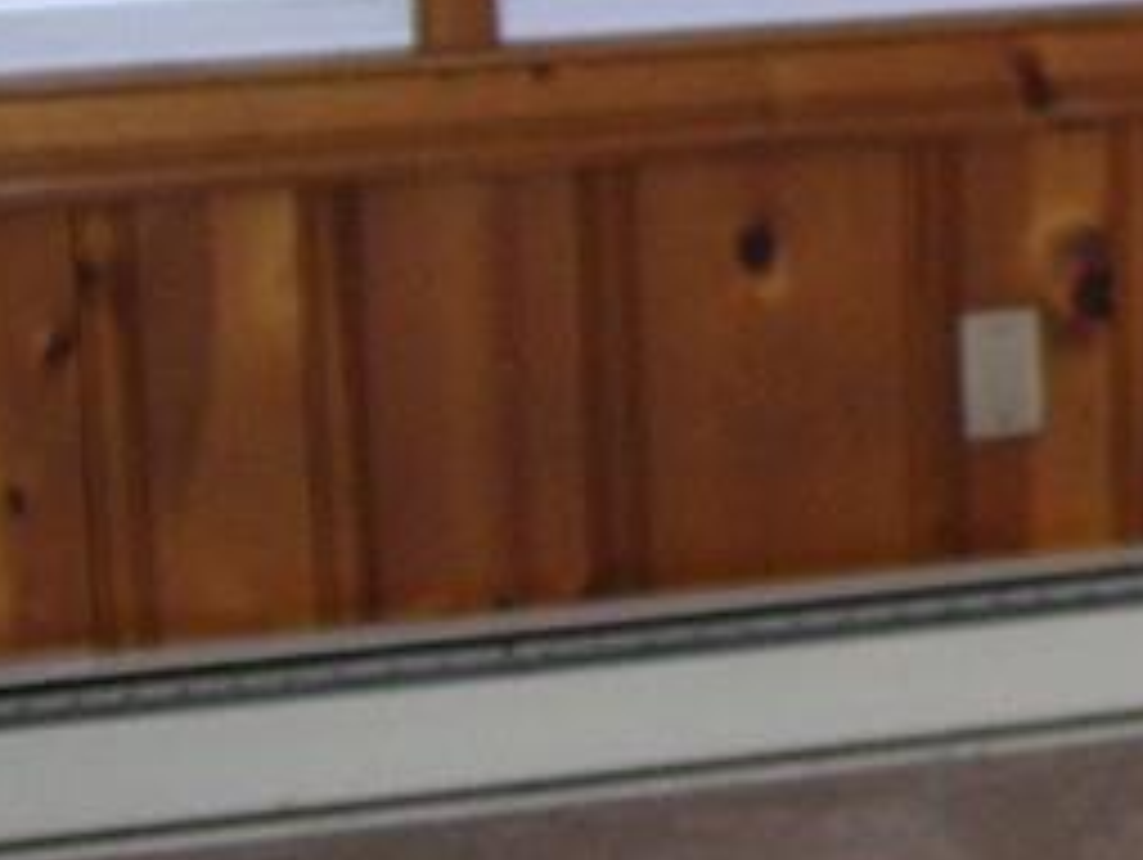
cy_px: -99
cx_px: 2061
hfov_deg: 12.4
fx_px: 4792
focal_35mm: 145
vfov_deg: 10.1
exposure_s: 1/60
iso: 160
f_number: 2.7
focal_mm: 6
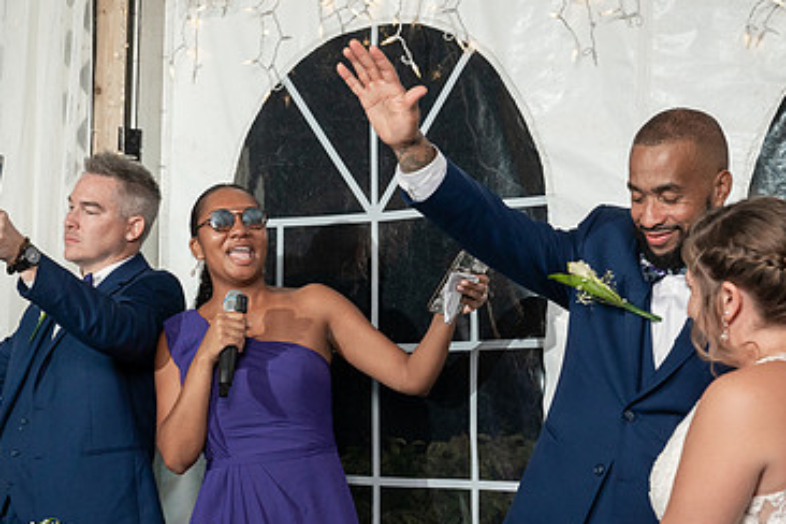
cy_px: 397
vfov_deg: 16.2
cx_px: 401
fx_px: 1834
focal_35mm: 84
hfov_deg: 24.2
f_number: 5.6
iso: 1600
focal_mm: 50
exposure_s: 1/200
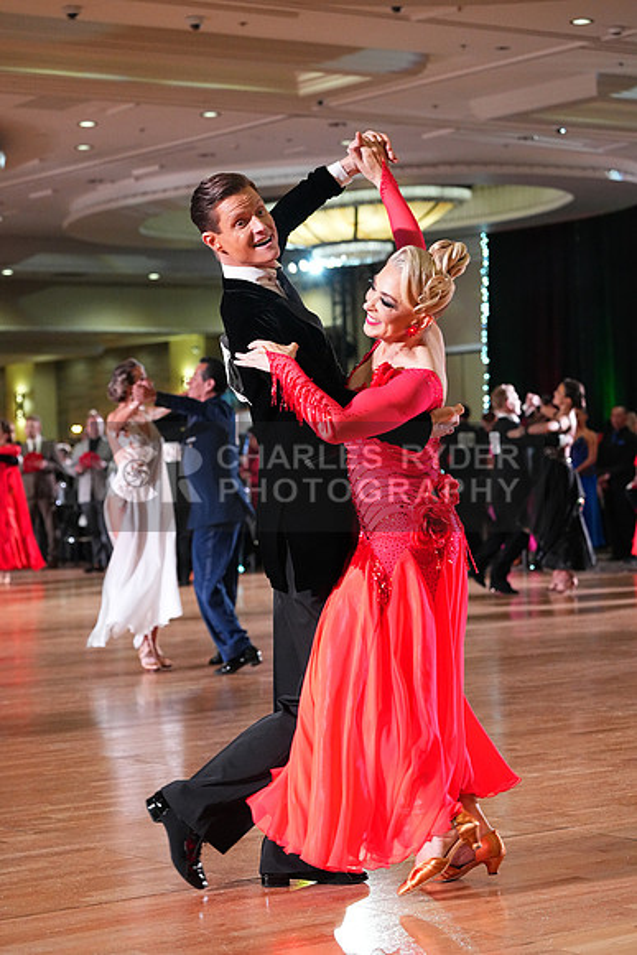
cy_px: 478
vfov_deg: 24.5
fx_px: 2201
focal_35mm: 83
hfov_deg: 16.5
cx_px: 318
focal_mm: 83
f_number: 4.5
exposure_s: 1/400
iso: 6400
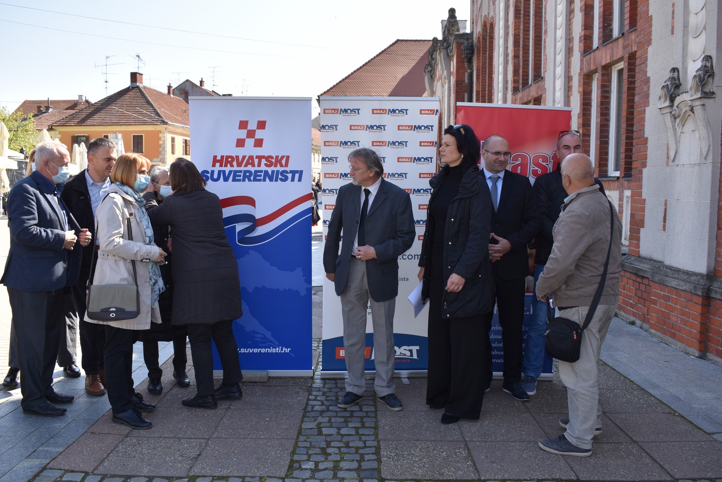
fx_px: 662
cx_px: 361
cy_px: 241
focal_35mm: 33
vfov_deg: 40.0
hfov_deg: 57.2
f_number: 6.3
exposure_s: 1/200
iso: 100
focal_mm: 22
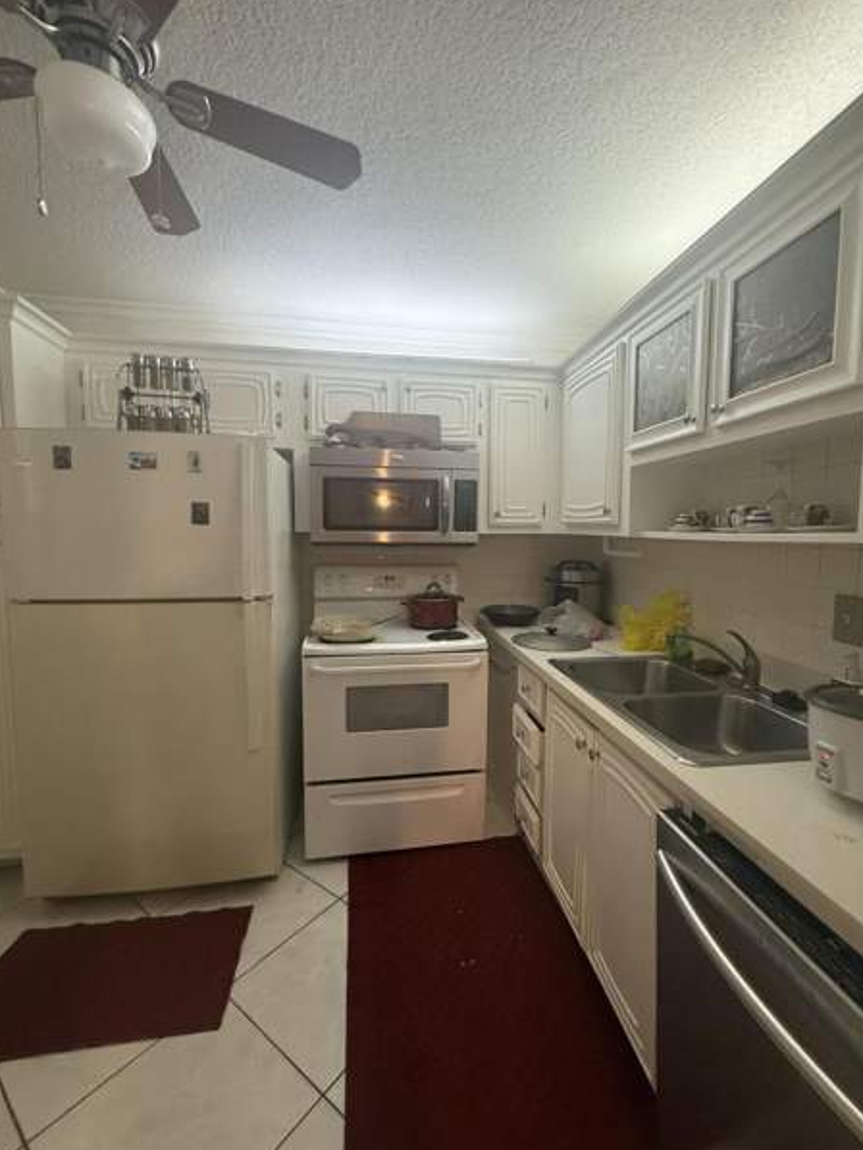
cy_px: 574
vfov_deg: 98.2
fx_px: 498
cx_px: 449
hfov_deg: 81.7
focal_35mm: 15
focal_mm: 2.22
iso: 400
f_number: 2.2
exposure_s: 1/120
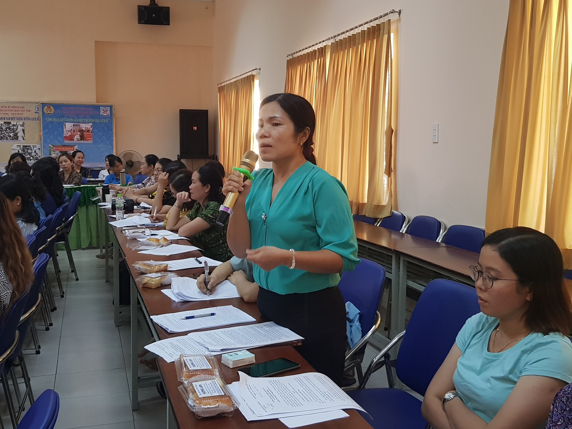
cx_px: 286
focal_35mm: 26
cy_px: 214
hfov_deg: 67.3
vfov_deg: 53.1
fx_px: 430
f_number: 1.7
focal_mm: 4.3
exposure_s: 1/33
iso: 250
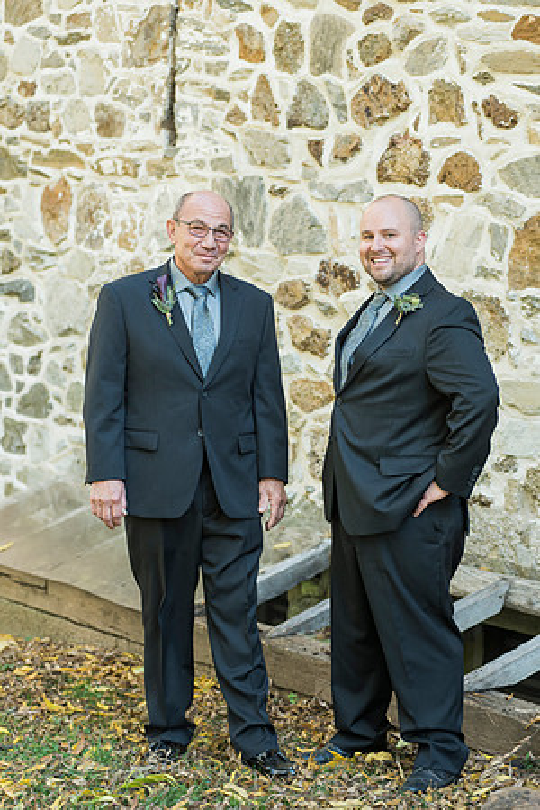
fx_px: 2070
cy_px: 405
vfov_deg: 22.1
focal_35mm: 92
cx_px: 270
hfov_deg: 14.9
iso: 1000
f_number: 4
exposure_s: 1/400
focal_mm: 92
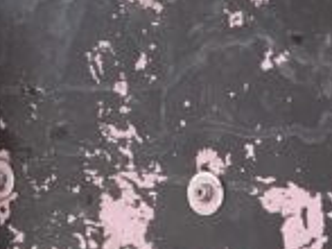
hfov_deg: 16.0
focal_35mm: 120
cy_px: 536
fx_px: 1150
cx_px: 348
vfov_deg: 11.0
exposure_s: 1/121
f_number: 2.2
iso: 25
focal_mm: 2.71
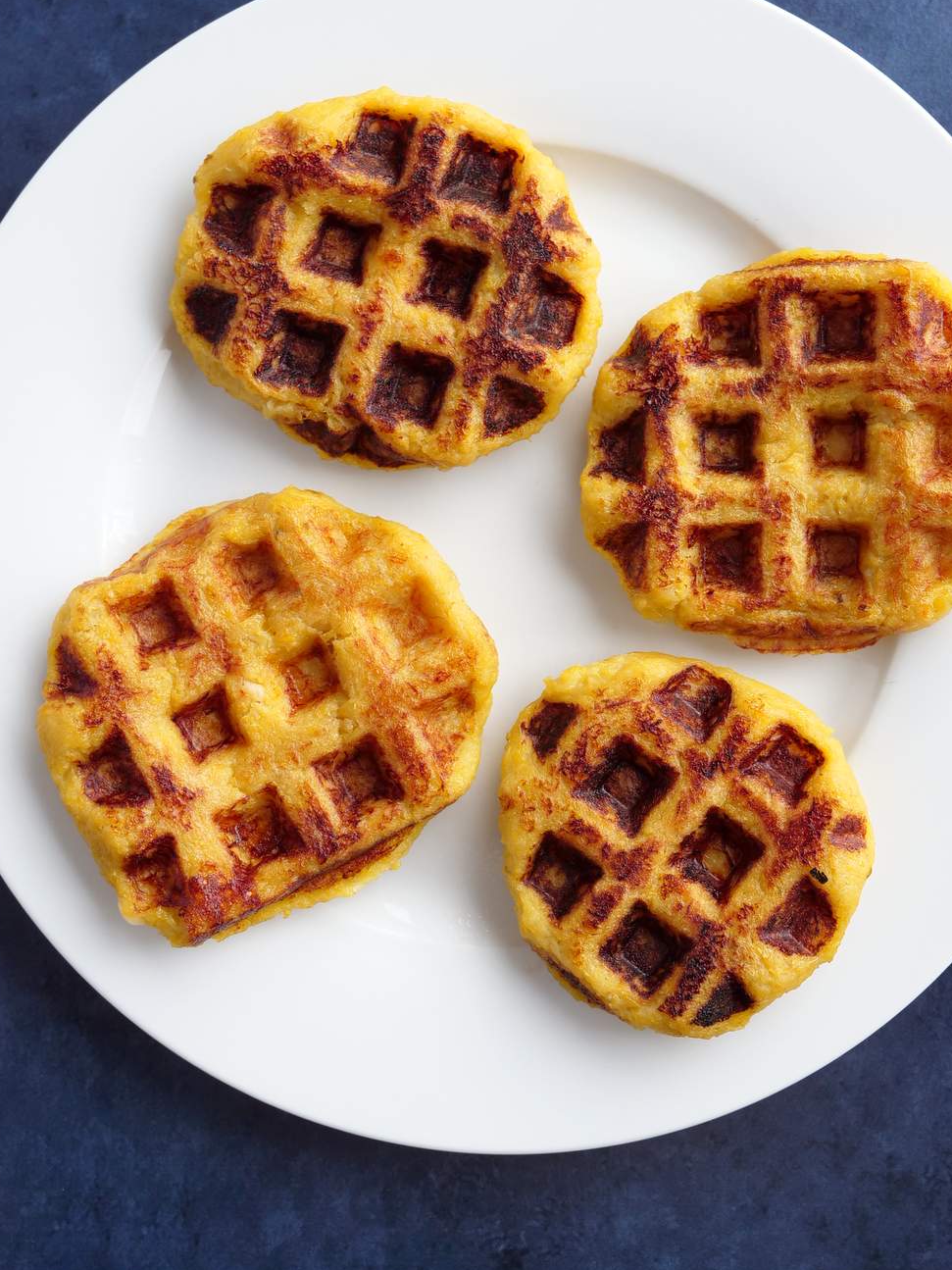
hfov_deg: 34.3
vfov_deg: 44.7
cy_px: 576
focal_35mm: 42
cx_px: 510
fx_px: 1540
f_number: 3.5
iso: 250
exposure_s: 1/60
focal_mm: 17
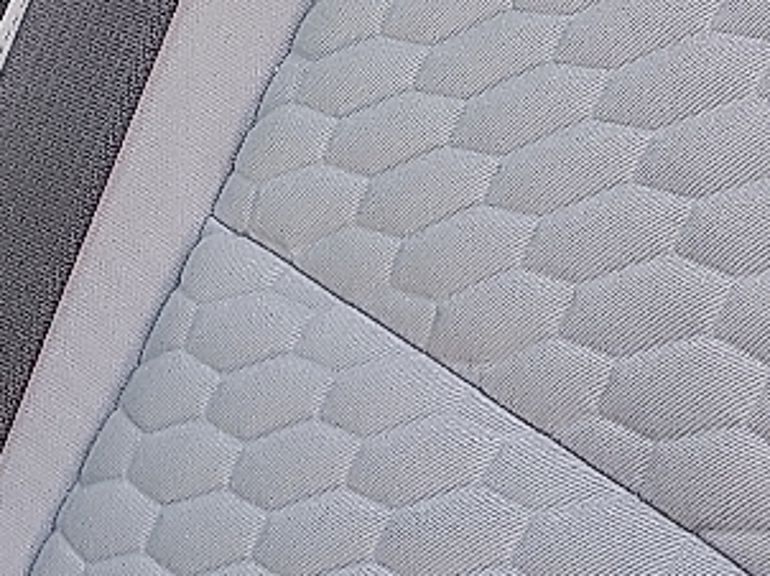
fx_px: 2712
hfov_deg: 15.1
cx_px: -352
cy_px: -234
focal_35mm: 122
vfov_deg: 11.7
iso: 75
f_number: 1.8
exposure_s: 1/59.2
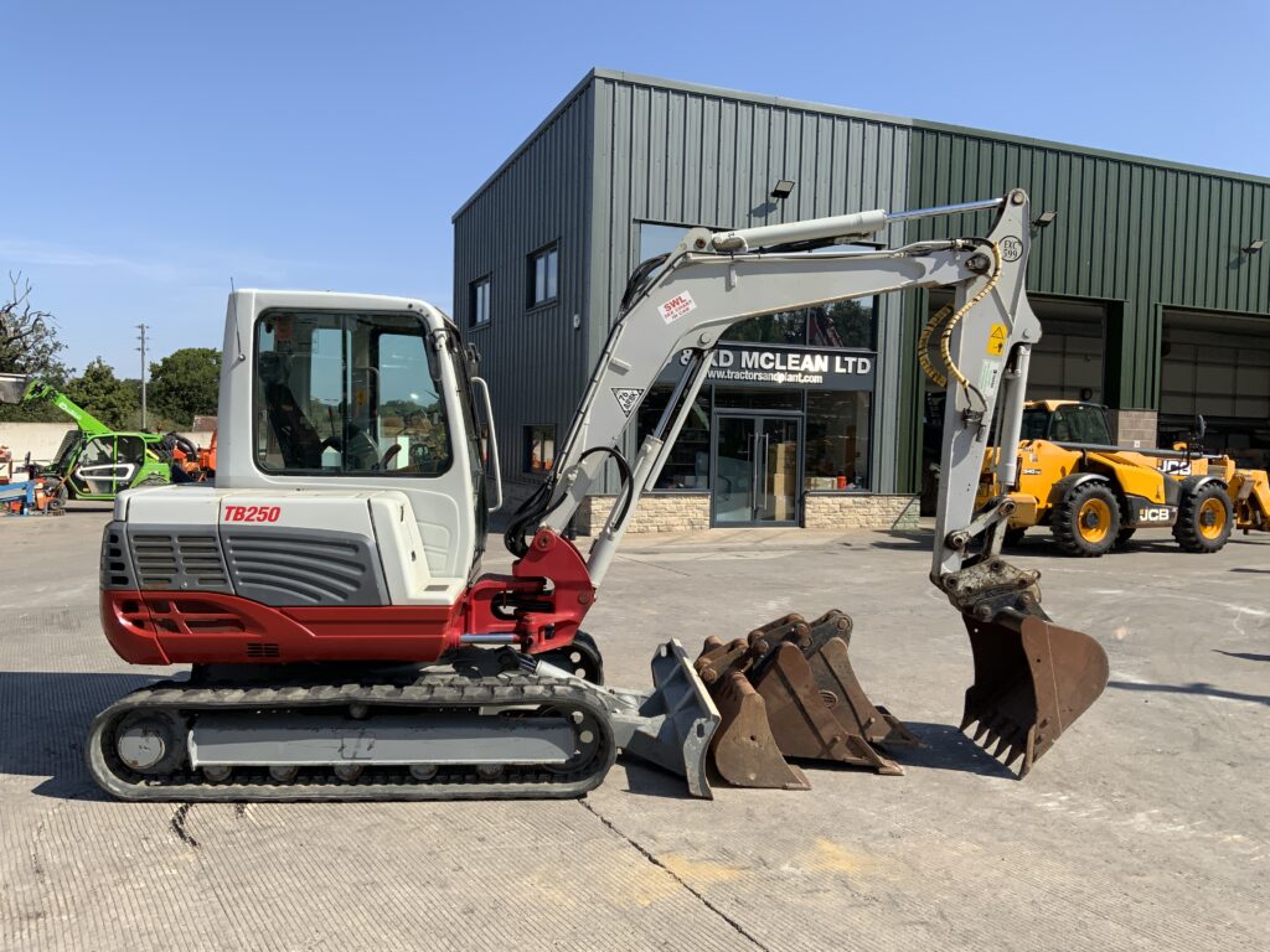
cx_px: 635
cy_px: 476
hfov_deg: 61.7
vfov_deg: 48.2
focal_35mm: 29
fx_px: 1064
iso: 16
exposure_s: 1/1675
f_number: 1.8
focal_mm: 3
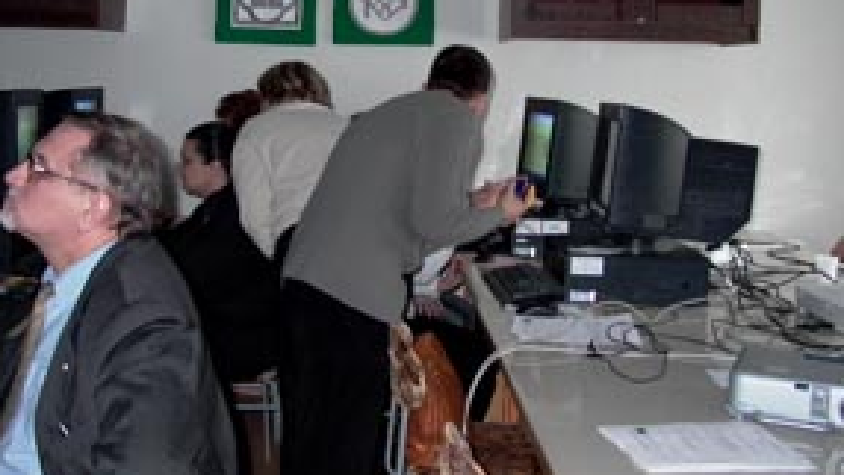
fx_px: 985
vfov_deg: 26.7
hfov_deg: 46.3
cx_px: 372
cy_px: 102
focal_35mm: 44
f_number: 2.04
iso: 100
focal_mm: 7.13
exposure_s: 1/64.2
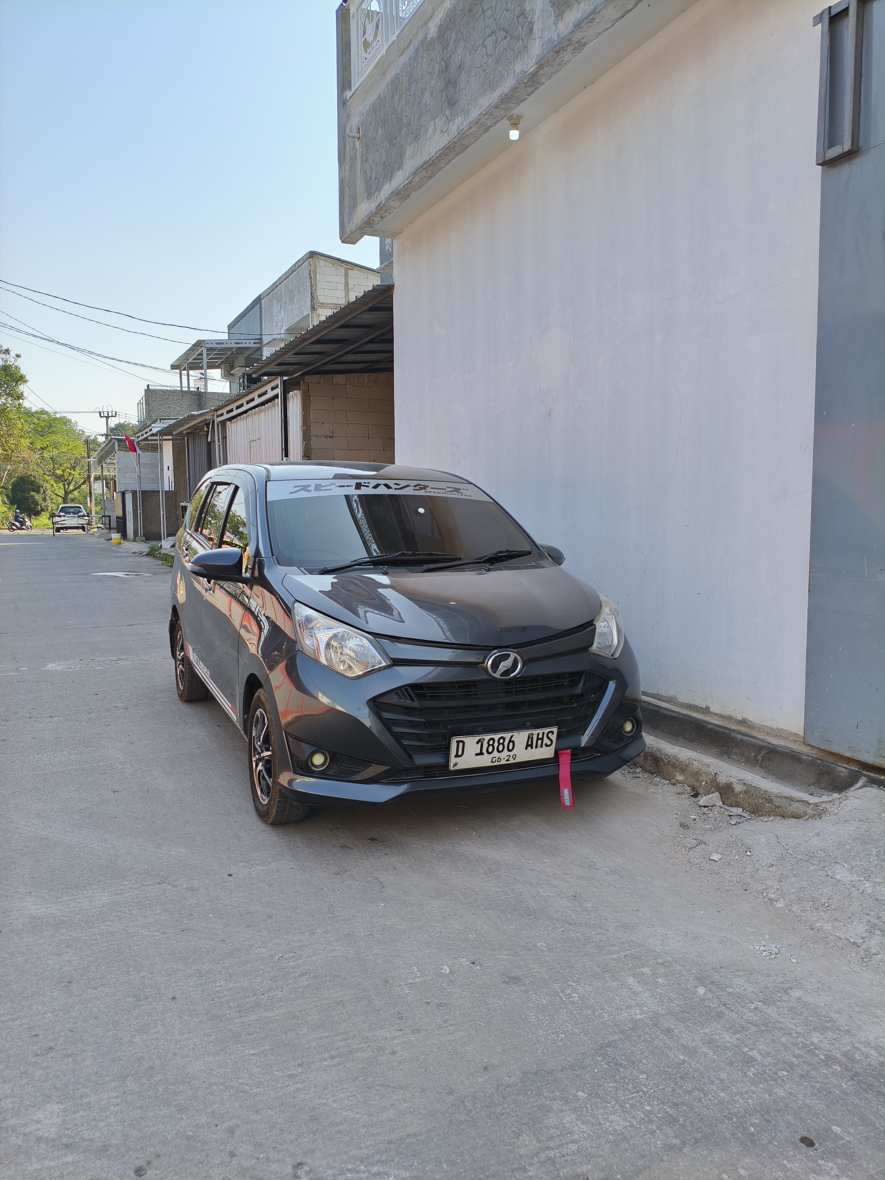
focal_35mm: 26
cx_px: 442
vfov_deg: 67.3
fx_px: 886
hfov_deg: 53.1
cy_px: 590
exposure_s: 1/266
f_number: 1.5
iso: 80
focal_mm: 4.94
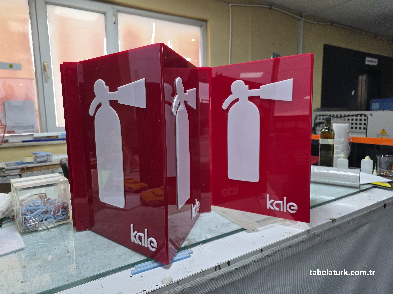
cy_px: 147
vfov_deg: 58.9
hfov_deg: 73.9
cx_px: 196
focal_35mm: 23
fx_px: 261
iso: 100
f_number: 1.7
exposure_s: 1/100
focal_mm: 6.25
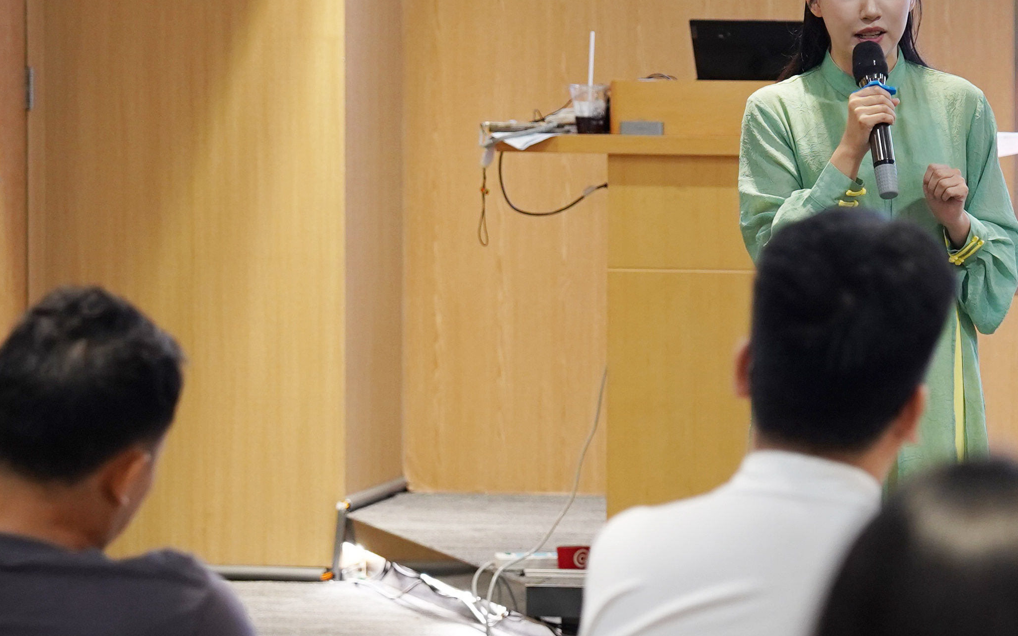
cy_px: 251
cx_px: 957
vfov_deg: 6.3
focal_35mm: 209
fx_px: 5798
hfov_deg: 10.0
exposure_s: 1/125
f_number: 2.8
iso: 1000
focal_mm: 70
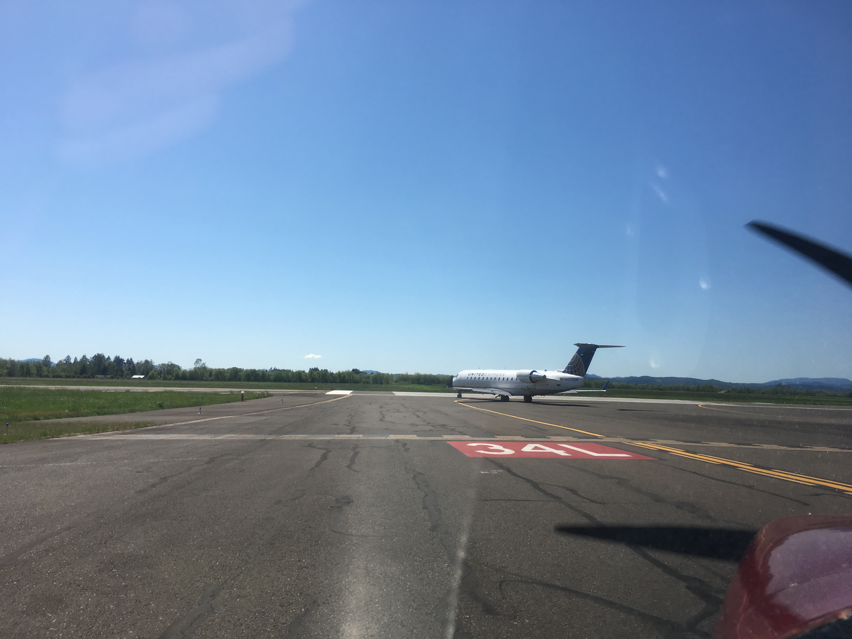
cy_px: 320
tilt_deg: +7.6
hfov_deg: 61.7
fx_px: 714
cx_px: 426
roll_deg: -3.1
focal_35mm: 29
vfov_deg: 48.2
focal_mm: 4.15
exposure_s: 1/2404
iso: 25
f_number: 2.2
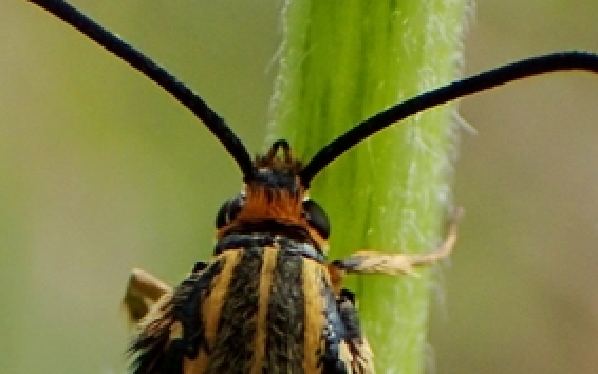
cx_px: 270
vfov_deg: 8.8
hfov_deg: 14.3
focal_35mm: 146
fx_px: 2380
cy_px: 511
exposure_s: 1/60
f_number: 10
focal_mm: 11.01
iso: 100
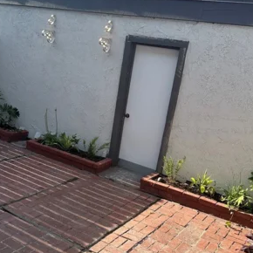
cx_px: 100
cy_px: 151
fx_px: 339
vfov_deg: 40.8
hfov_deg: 40.7
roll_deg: -8.3
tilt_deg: -17.0
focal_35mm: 41
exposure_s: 1/2299
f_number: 1.78
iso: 80
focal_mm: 6.86
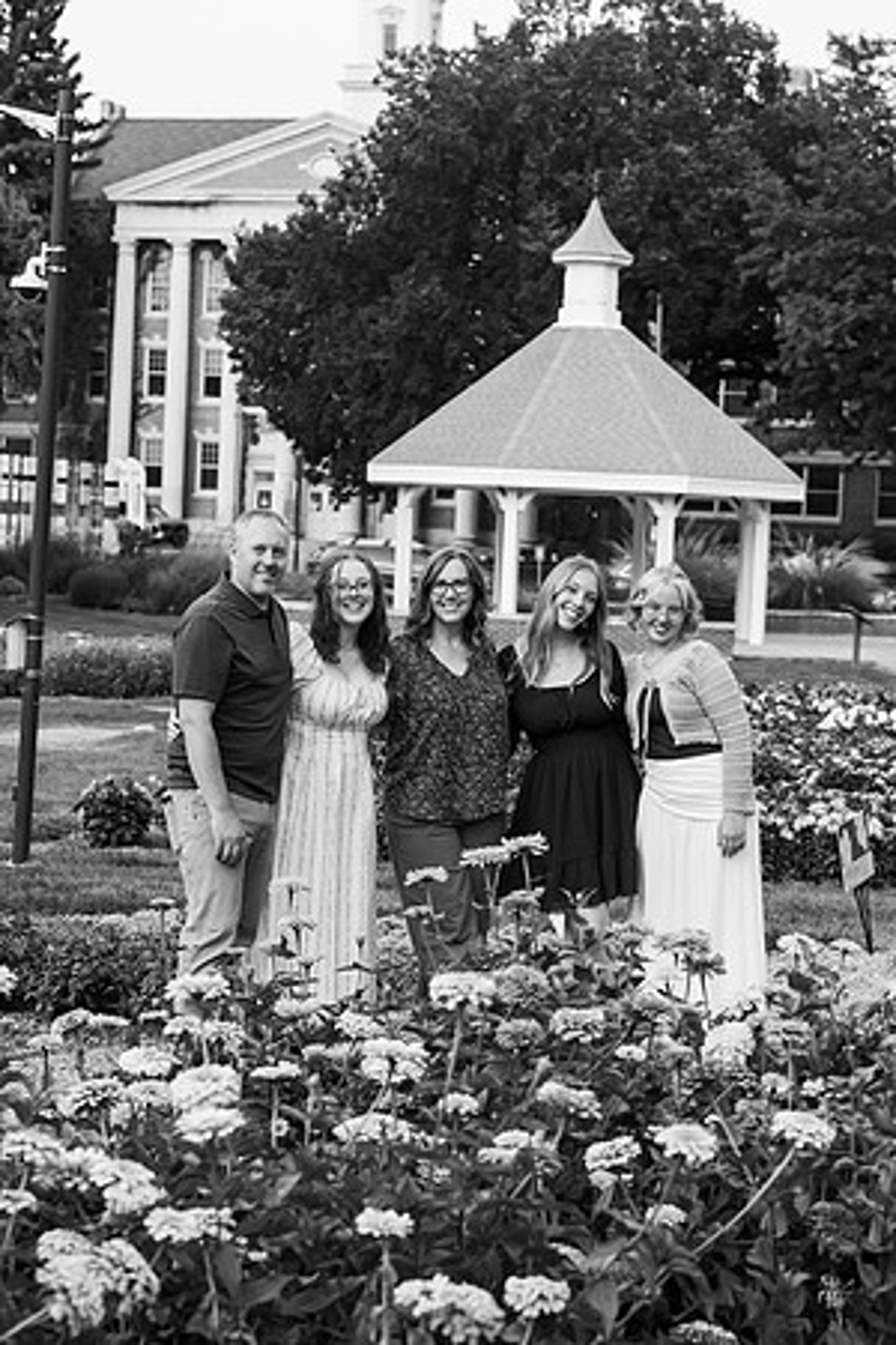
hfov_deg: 17.5
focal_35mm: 78
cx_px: 448
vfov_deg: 26.0
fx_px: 2912
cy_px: 672
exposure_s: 1/320
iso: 2500
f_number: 5.6
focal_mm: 78
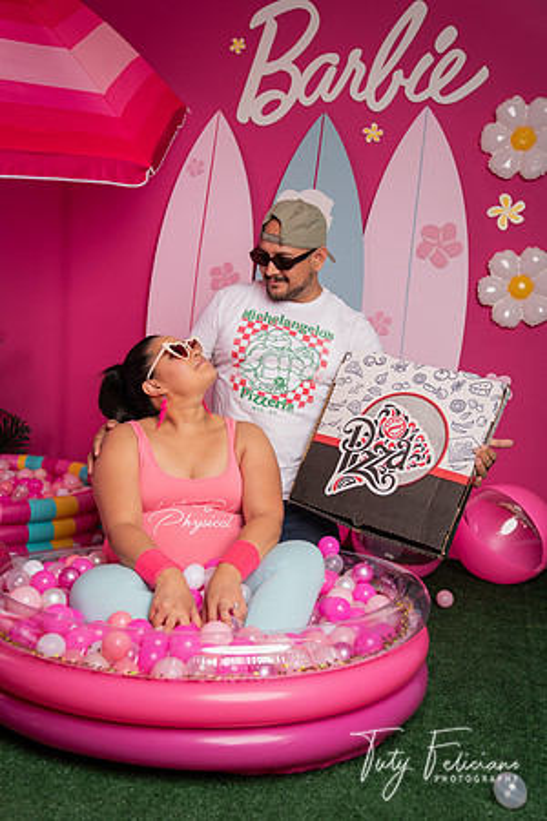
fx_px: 798
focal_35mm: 35
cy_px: 410
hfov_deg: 37.9
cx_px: 274
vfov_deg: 54.4
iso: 50
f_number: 3.2
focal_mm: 35
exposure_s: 1/60
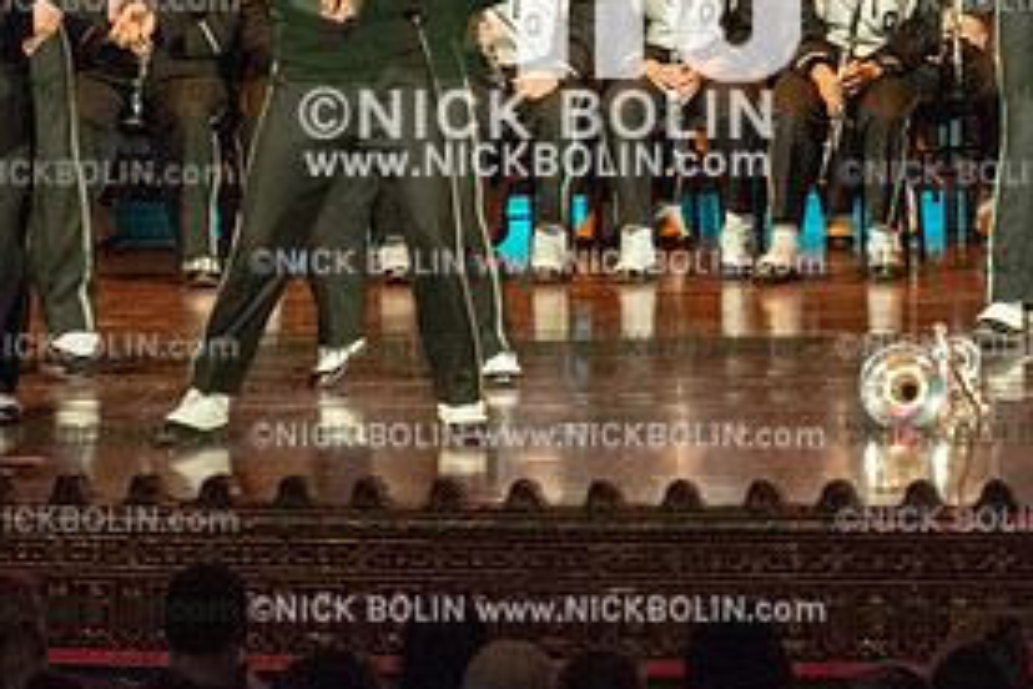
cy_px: 0
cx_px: 535
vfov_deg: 3.4
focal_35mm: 399
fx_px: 11448
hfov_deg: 5.2
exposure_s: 1/320
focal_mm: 190
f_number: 5.6
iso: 8000
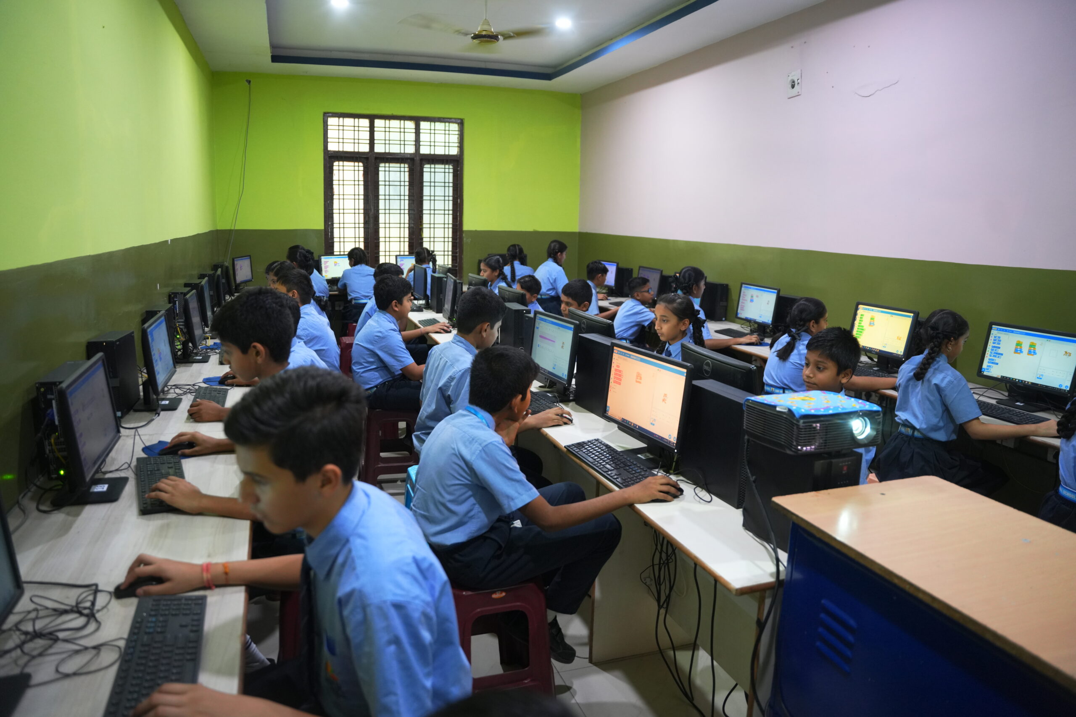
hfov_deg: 73.7
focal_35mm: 24
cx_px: 538
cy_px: 358
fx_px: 717
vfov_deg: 53.1
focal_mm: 24
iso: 1600
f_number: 2.8
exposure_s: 1/60
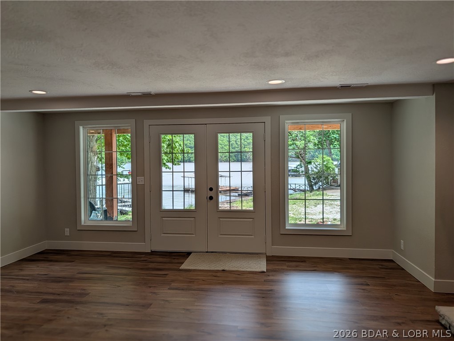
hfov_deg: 71.5
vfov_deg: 56.9
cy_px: 170
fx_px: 315
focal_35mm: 24
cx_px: 227
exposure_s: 1/331
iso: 22
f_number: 1.68
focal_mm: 6.9
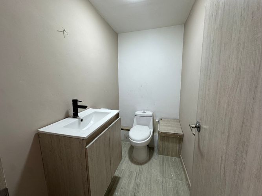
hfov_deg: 102.1
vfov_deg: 85.7
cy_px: 98
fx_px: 106
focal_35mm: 14
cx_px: 131
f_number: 2.2
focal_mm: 2.22
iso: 100
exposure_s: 1/120
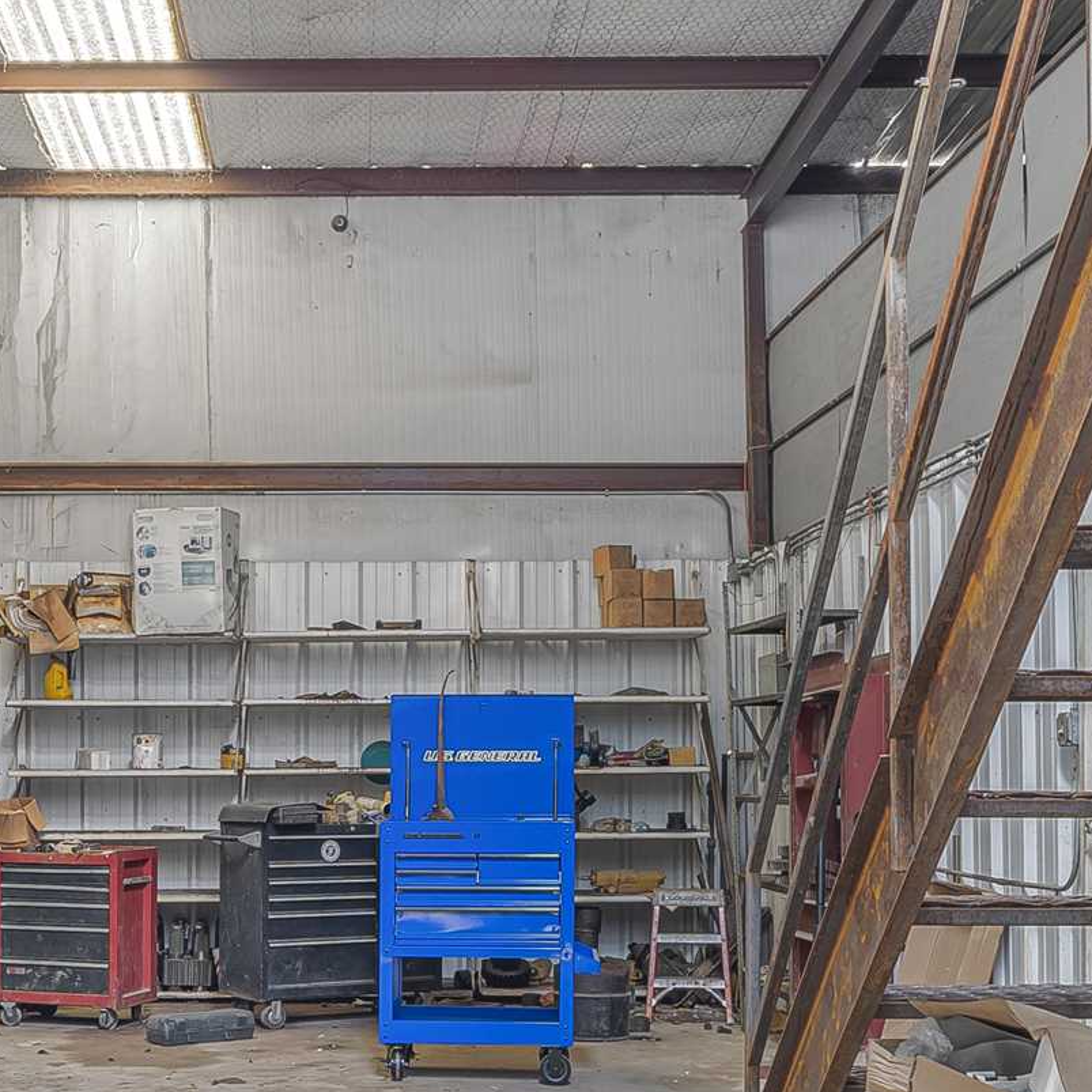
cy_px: 757
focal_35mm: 52
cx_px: 340
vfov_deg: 32.4
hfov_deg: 32.4
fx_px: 1856
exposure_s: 1/1.67
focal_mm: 16
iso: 200
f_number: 9
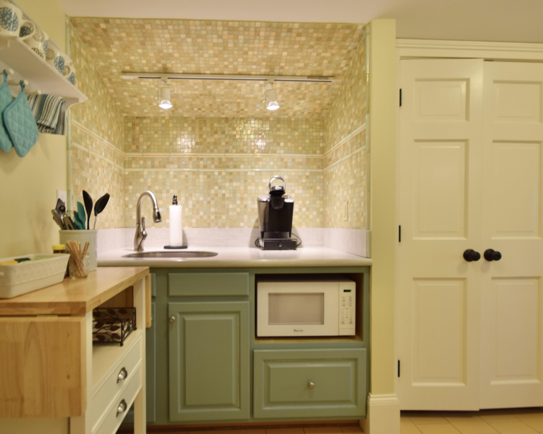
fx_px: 315
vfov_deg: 69.2
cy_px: 226
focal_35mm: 20
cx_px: 268
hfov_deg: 81.5
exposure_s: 1/13
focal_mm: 11
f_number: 6.3
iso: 200
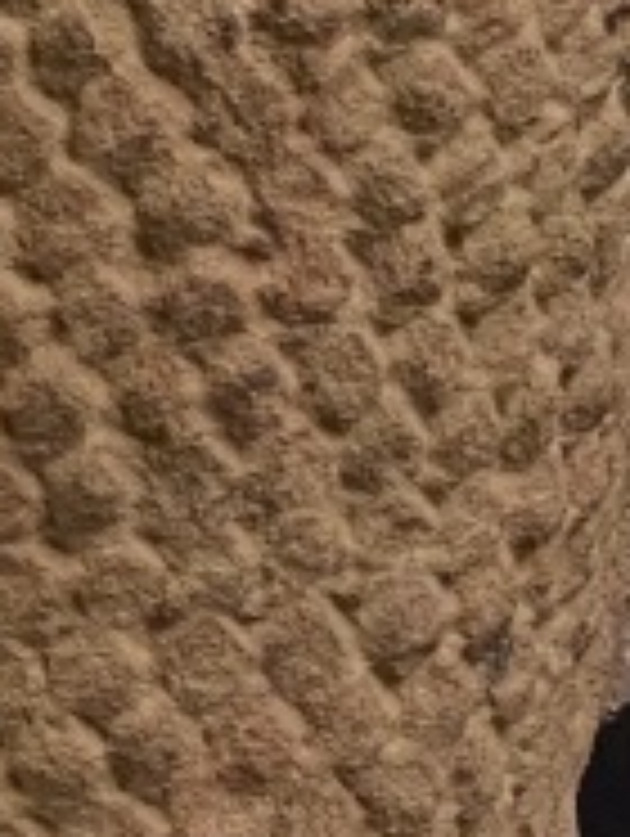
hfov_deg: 4.4
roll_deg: +1.5
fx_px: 8111
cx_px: -54
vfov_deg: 5.9
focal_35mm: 335
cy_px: 248
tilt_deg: -5.3
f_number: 2
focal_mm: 6
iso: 400
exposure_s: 1/50
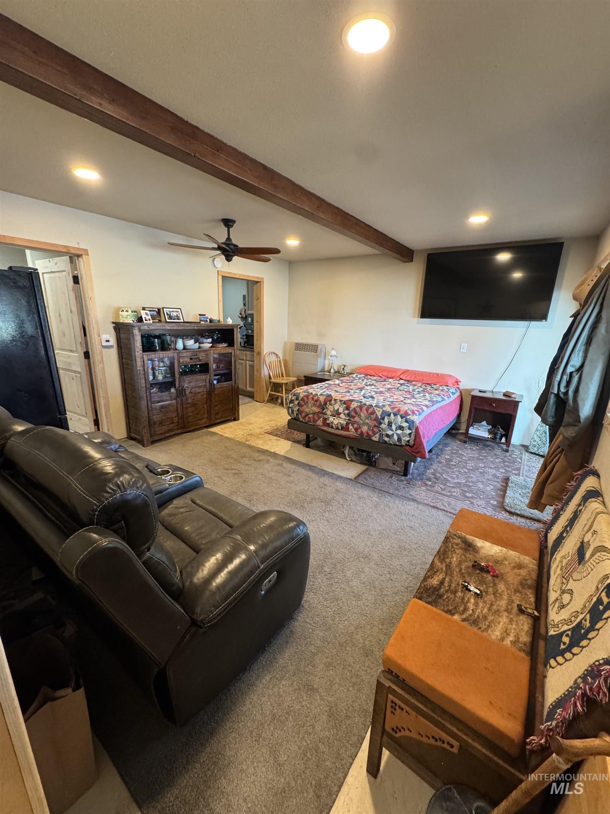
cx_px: 305
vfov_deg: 102.1
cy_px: 407
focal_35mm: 14
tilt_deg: -15.1
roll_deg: -2.5
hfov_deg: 85.7
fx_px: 329
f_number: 2.2
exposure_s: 1/60
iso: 400
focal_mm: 2.22
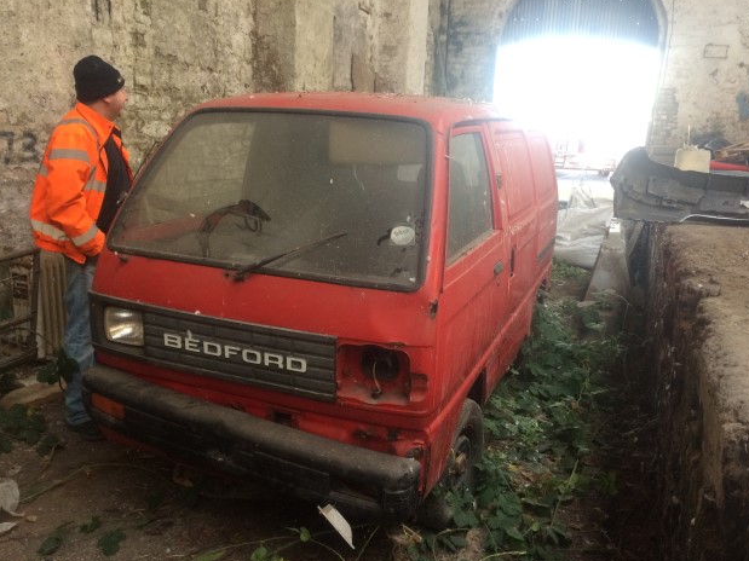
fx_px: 649
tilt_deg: -15.6
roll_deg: -1.8
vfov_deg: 46.8
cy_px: 277
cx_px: 378
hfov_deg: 60.0
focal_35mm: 30
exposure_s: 1/33
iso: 80
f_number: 2.2
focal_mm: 4.15
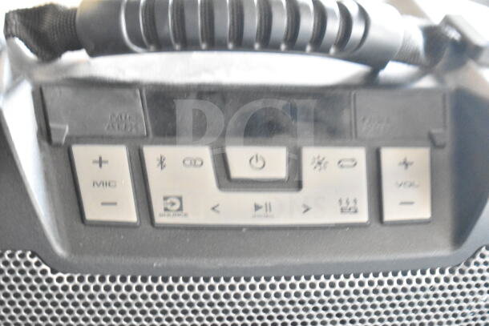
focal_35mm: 82
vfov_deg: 16.6
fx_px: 1121
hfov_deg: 24.6
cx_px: 244
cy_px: 163
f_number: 5.6
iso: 16000
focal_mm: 55
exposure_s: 1/100
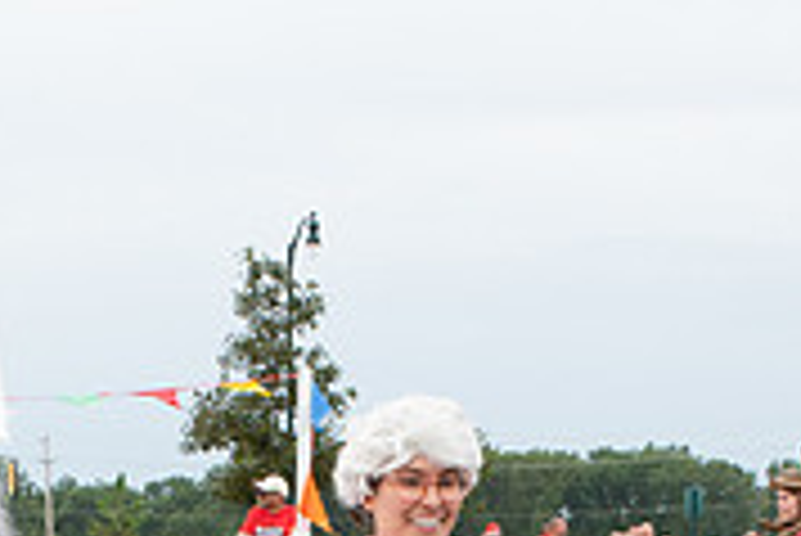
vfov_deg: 9.0
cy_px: 881
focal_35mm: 147
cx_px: 98
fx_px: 3273
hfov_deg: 13.8
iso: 640
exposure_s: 1/200
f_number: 10
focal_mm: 31
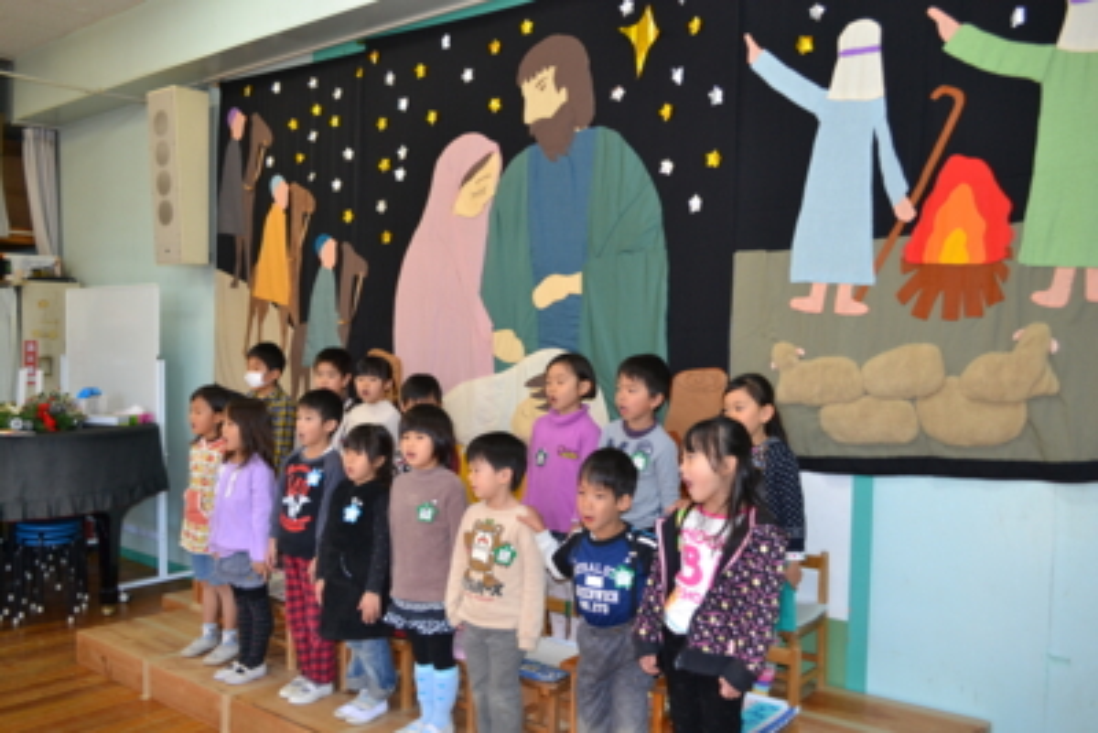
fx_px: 915
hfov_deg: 61.9
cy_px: 366
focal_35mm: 30
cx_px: 549
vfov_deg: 43.6
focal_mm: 20
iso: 640
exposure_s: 1/60
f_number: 3.8
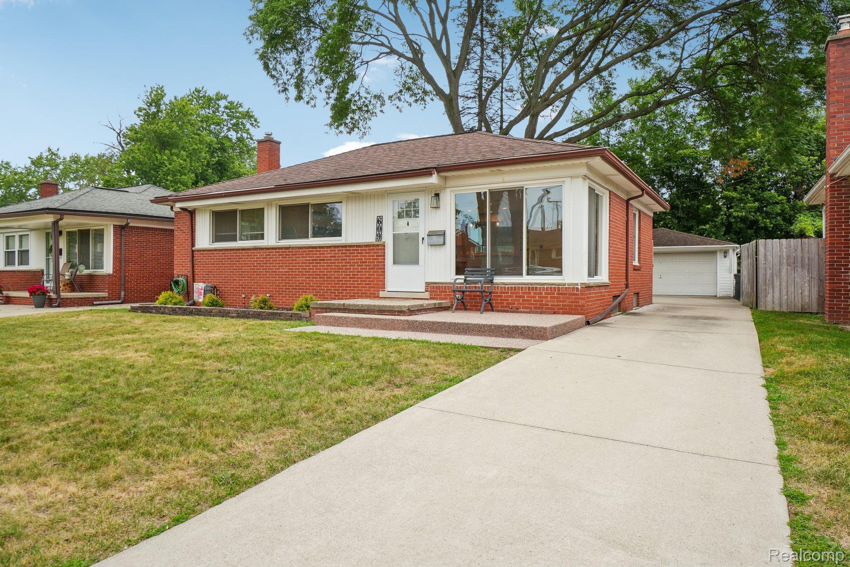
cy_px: 284
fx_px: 531
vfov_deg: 56.1
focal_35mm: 22
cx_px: 425
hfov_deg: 77.3
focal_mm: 15
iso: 250
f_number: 8
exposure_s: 1/30
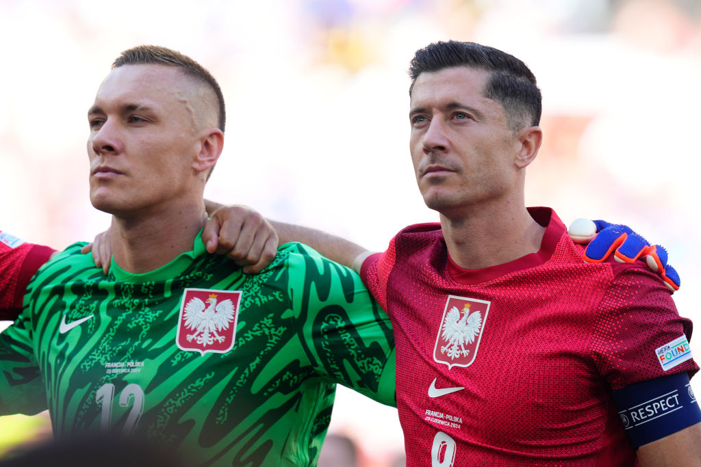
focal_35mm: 600
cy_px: 234
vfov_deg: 2.3
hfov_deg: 3.4
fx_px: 11684
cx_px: 350
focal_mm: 400
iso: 160
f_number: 4
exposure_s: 1/200
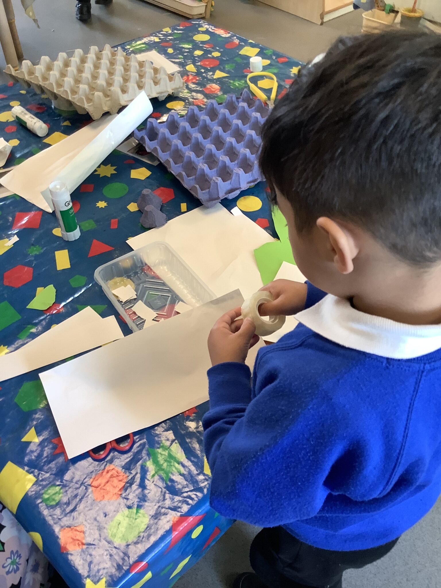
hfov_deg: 45.4
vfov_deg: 58.4
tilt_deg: -48.5
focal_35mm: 31
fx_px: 527
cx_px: 220
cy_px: 294
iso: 100
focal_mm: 3.3
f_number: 2.4
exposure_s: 1/50
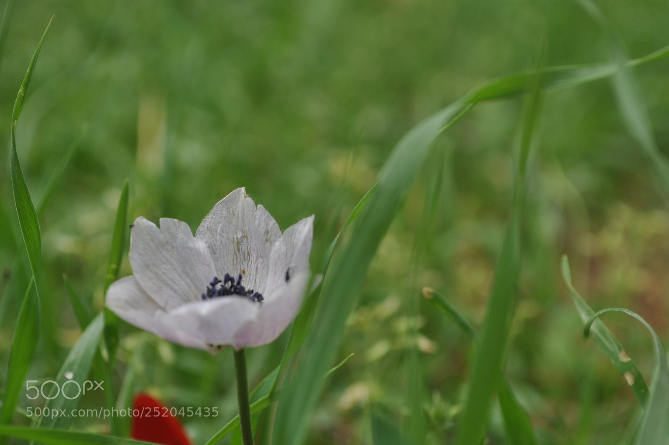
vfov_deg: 16.5
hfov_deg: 24.6
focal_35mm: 82
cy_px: 222
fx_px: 1531
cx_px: 334
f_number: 8
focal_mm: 55
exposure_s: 1/320
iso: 200
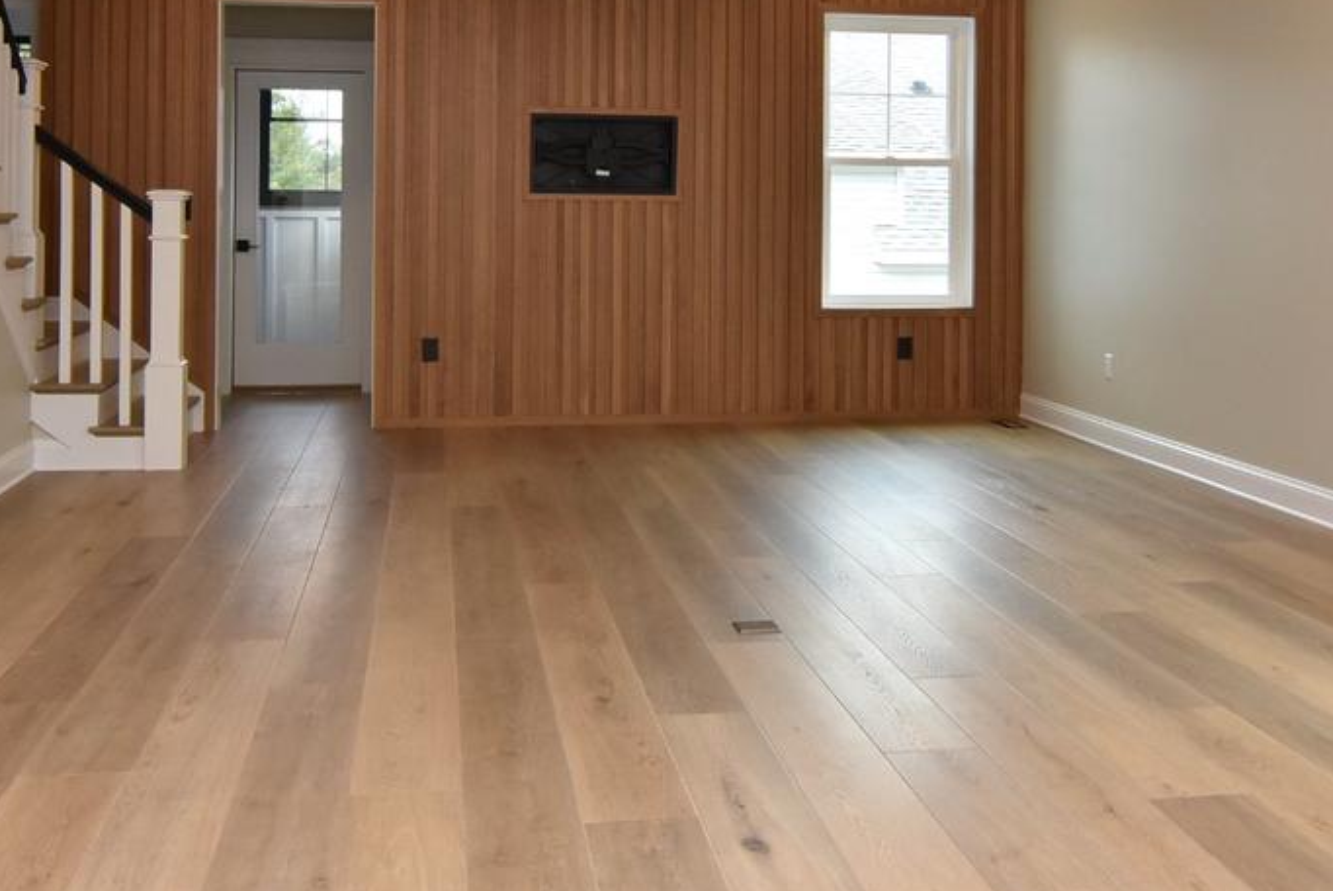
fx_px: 1408
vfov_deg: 34.2
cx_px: 678
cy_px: 197
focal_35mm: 38
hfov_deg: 50.7
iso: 800
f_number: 8
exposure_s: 1/100
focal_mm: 12
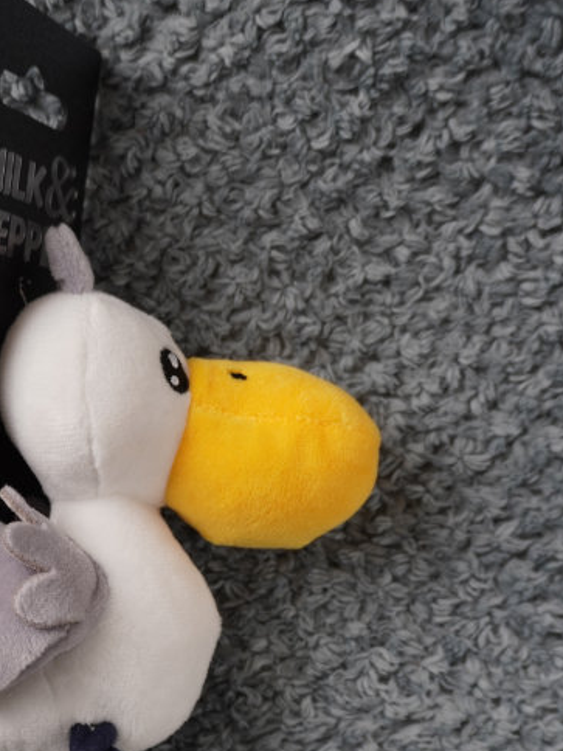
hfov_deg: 24.5
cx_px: 141
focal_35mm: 59
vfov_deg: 31.7
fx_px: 1279
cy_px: 614
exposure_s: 1/40
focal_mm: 22
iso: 200
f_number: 4
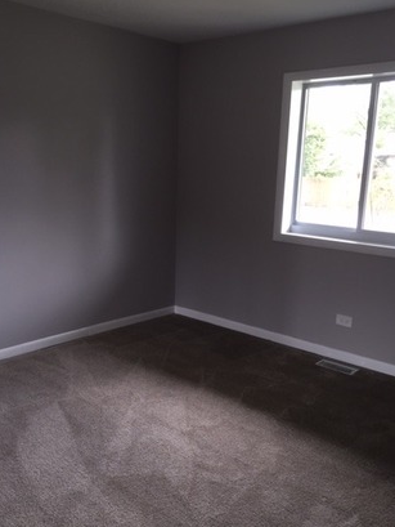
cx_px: 187
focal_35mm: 34
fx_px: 517
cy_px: 283
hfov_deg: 41.8
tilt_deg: -12.9
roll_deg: -1.9
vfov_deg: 53.9
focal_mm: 4.15
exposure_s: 1/31
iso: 32
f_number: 2.2
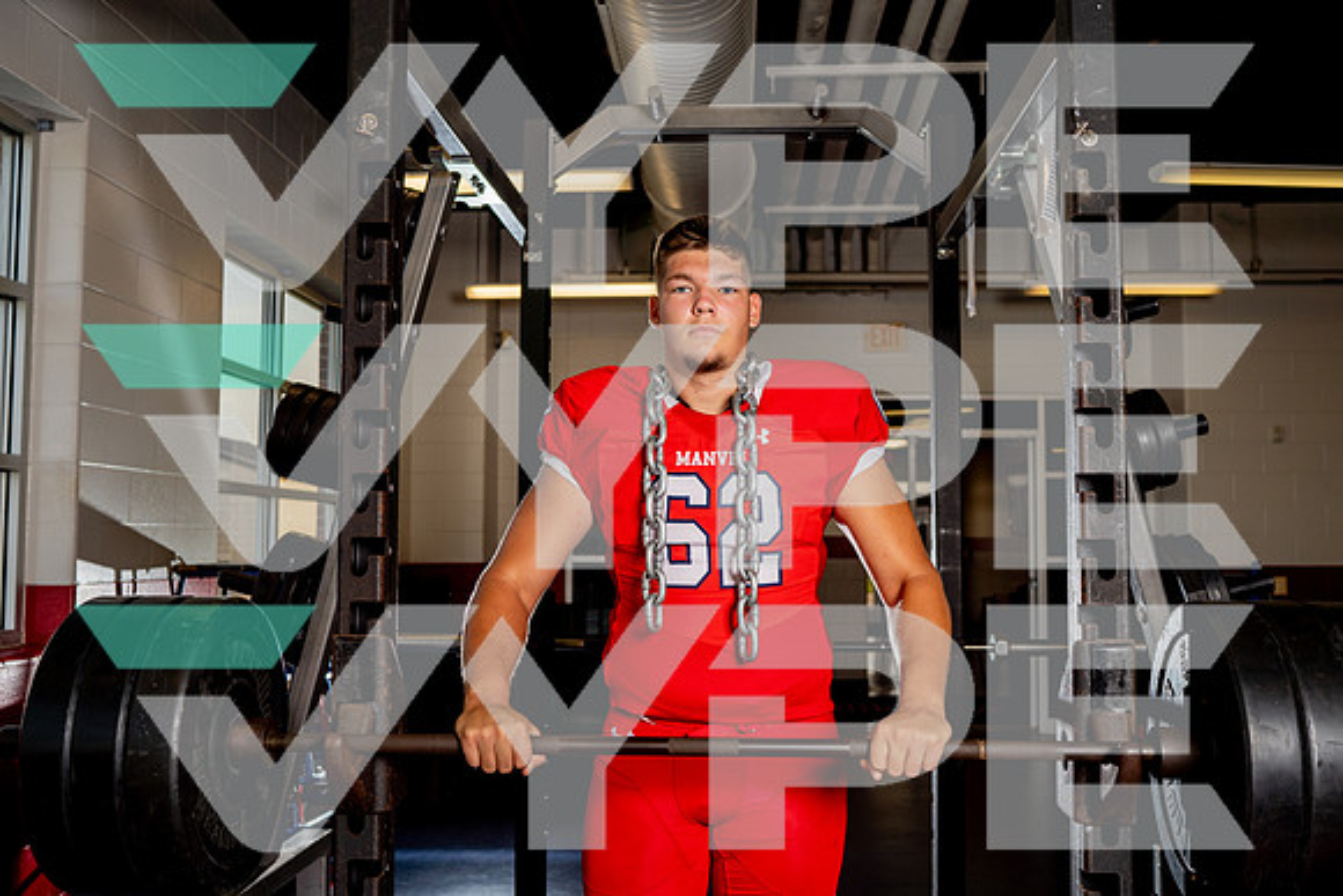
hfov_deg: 53.4
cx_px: 672
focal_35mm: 36
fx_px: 1336
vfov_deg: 37.1
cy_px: 448
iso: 100
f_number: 4
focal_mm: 35
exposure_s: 1/200
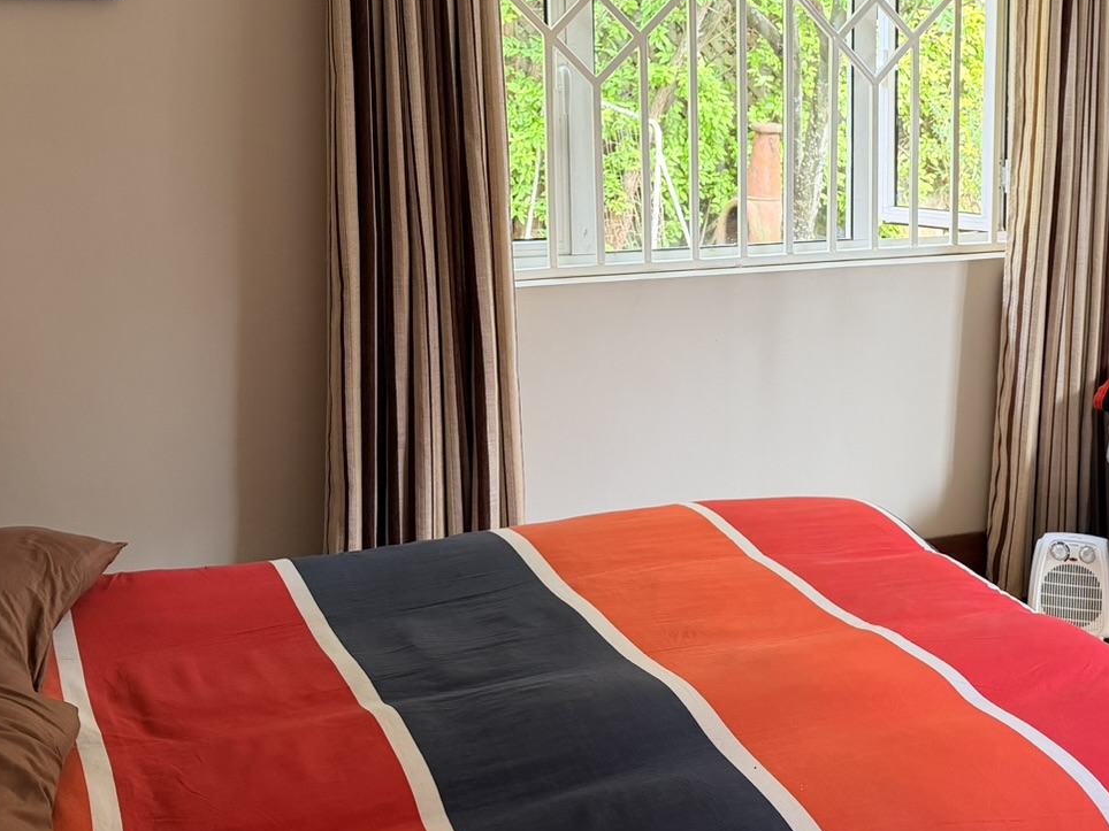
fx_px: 1634
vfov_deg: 28.4
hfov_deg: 36.6
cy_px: 277
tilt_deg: -9.6
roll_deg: -0.6
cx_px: 835
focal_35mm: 51
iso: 200
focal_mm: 6.76
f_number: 1.78
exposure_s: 1/79
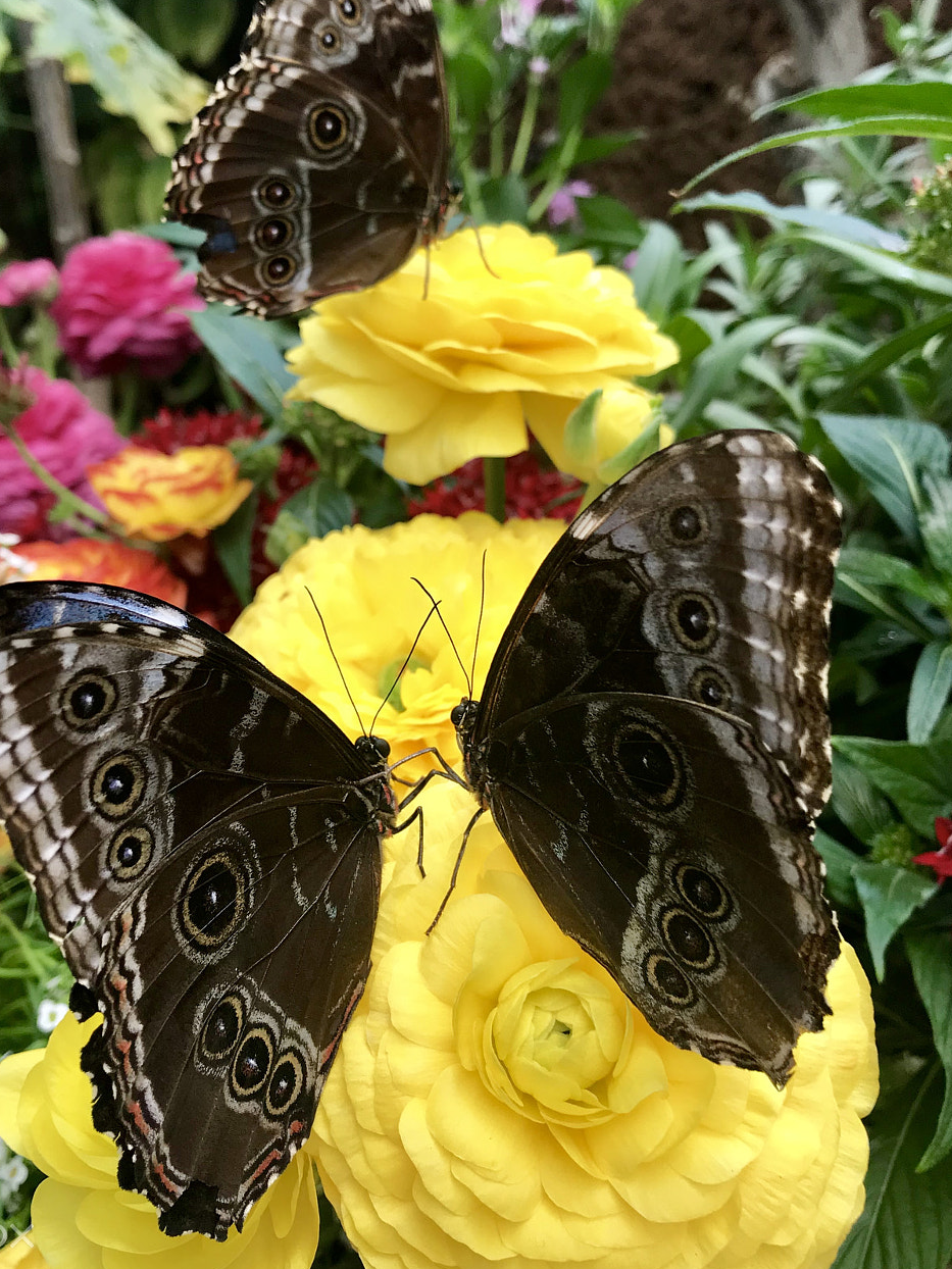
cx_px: 393
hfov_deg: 39.5
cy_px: 565
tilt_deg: -10.3
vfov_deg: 51.3
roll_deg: -3.2
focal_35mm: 36
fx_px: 1320
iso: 32
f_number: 1.8
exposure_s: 1/120
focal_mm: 3.99
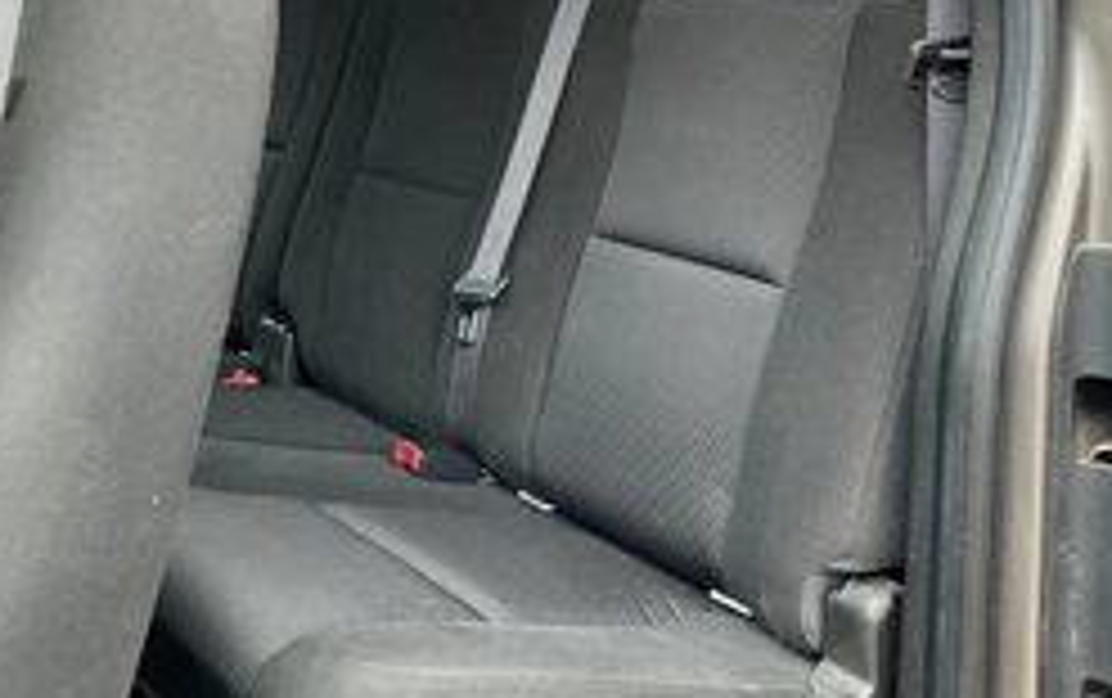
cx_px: 657
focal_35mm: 48
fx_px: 1456
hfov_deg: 41.6
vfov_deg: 26.8
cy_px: 225
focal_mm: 3
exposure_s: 1/122
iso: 20
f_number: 1.8
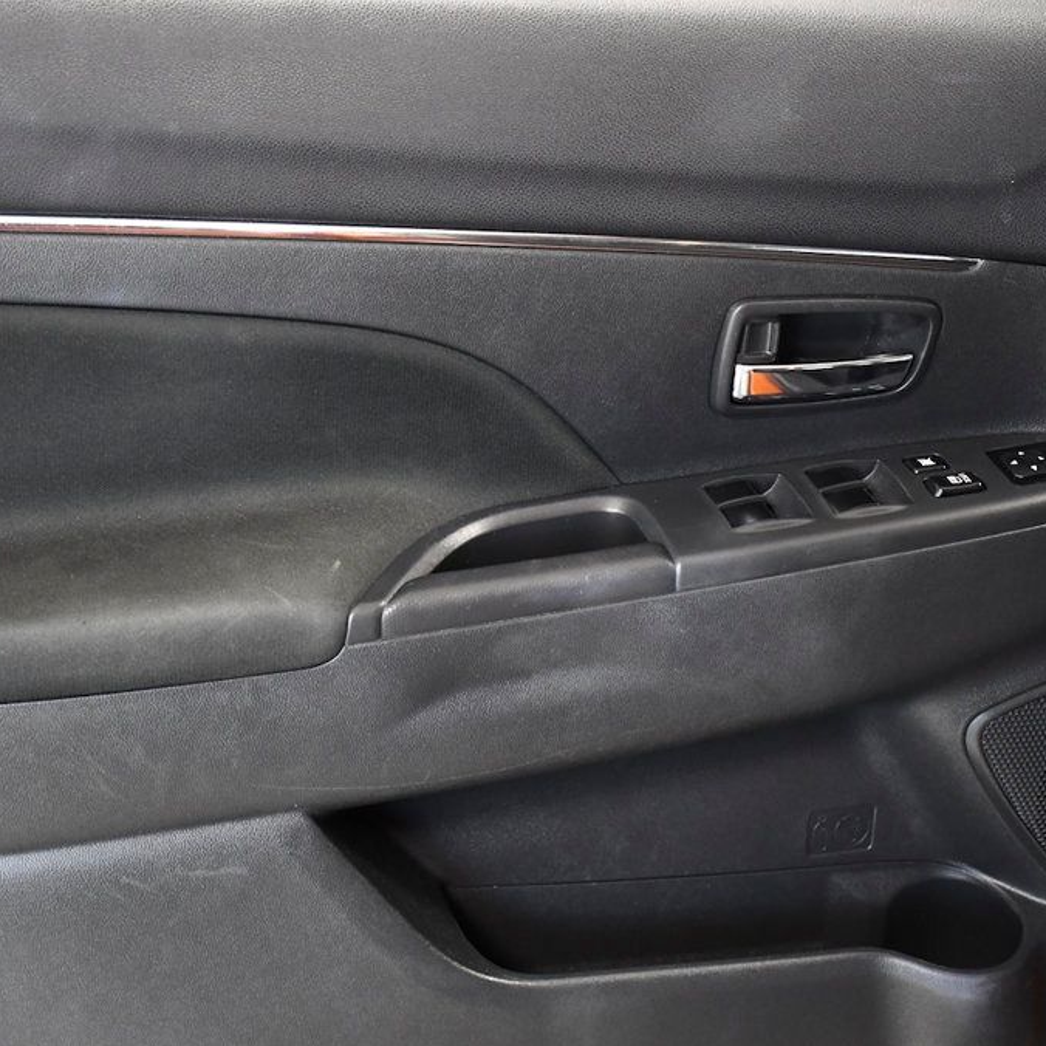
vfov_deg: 25.7
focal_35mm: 67
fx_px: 2291
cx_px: 531
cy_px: 527
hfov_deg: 25.7
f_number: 4.2
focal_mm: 35
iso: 2500
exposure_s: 1/100
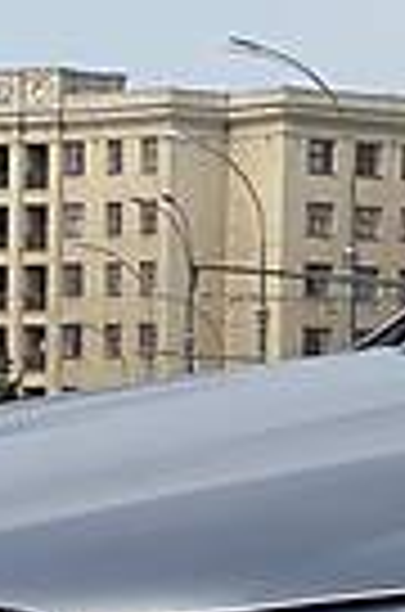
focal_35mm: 319
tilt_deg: -2.1
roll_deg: -1.6
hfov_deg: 4.2
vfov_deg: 6.4
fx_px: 5410
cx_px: 1058
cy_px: 734
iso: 20
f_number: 2
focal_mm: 6
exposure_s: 1/1295
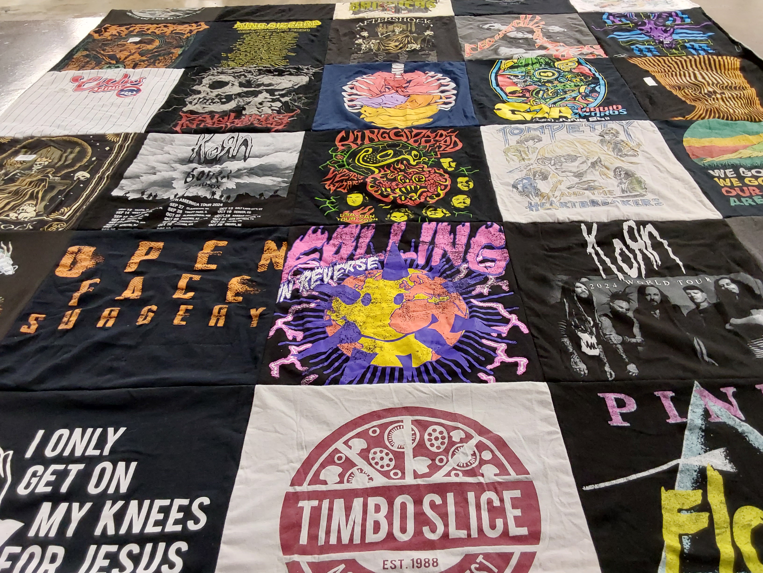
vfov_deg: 49.7
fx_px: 617
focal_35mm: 28
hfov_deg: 63.4
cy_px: 286
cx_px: 382
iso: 200
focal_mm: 2.91
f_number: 1.9
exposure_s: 1/60
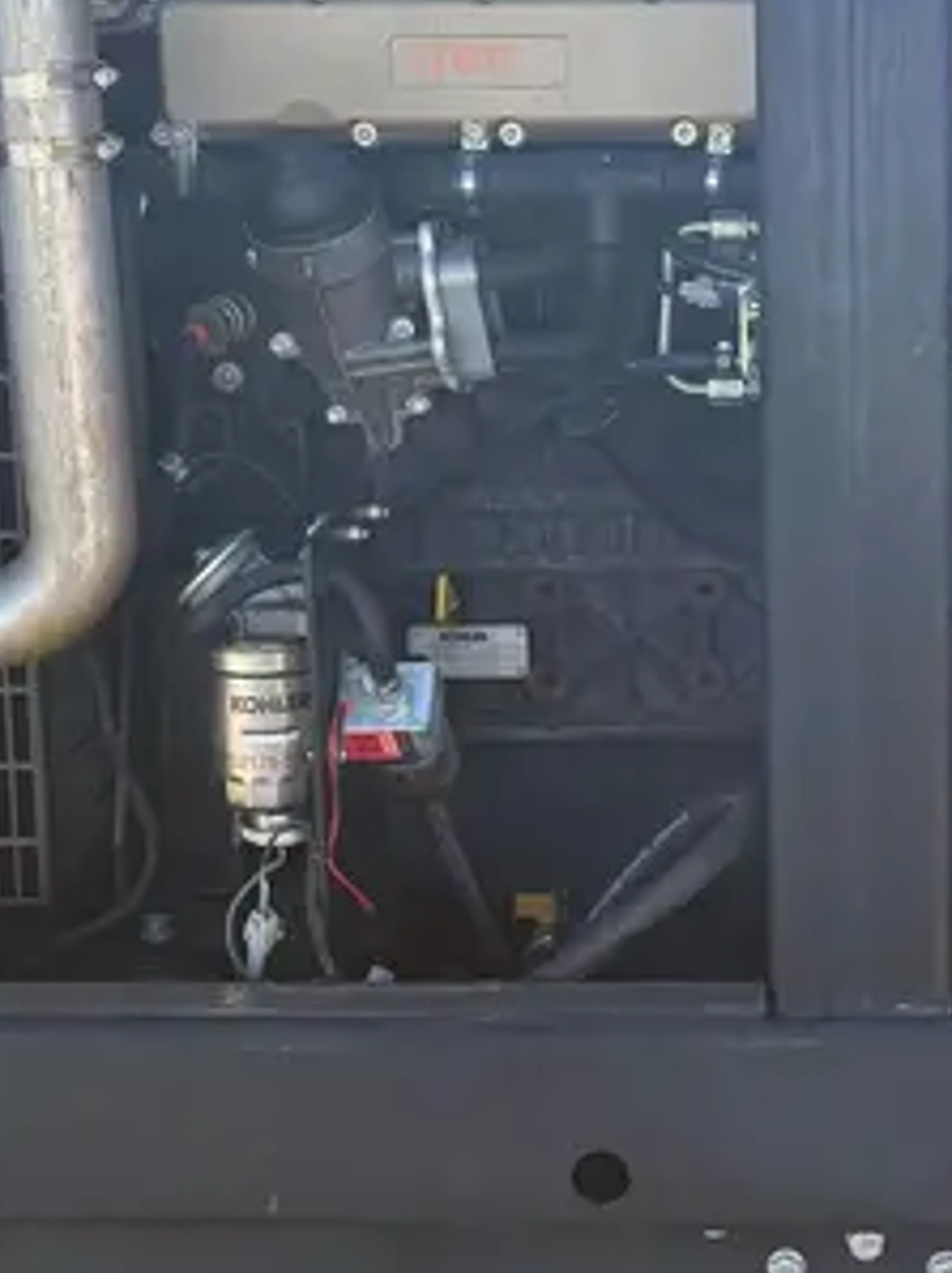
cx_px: 768
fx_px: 2350
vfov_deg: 30.0
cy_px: 387
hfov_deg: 22.6
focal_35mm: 64
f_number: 1.6
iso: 64
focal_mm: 5.96
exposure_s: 1/1217
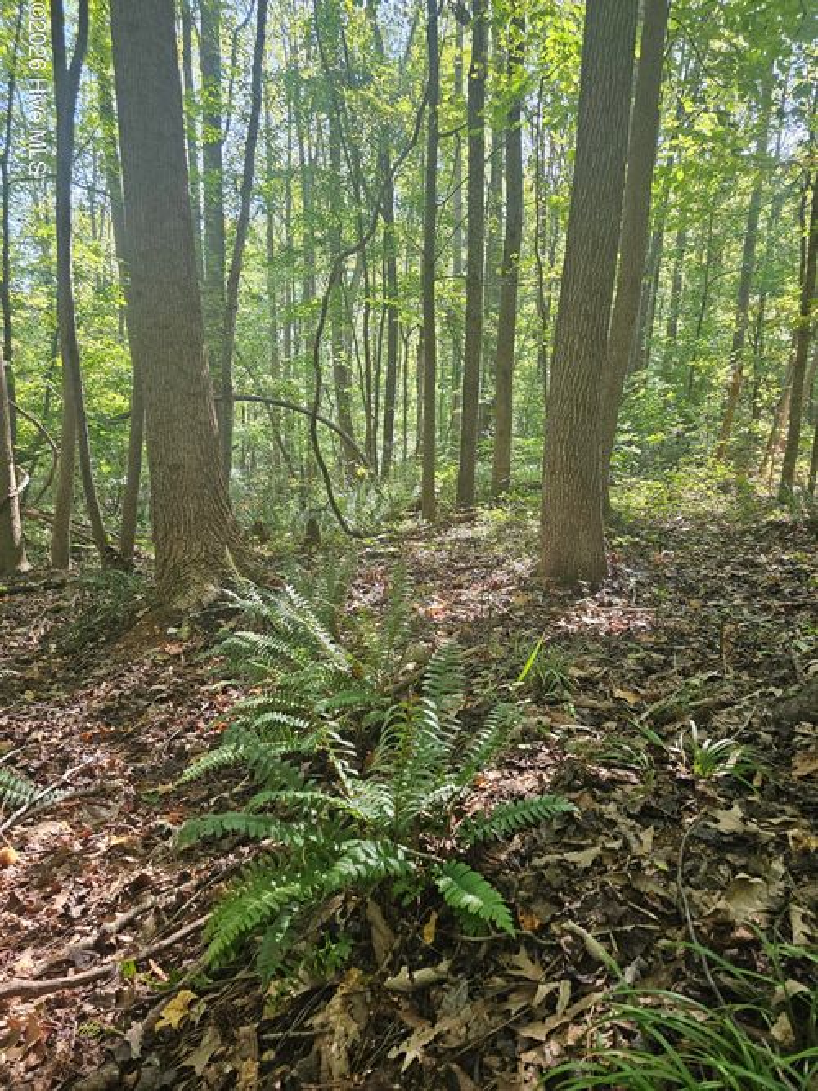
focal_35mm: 23
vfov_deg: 73.9
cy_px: 546
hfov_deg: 58.9
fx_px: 725
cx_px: 409
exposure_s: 1/180
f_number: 1.7
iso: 200
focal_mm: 6.3
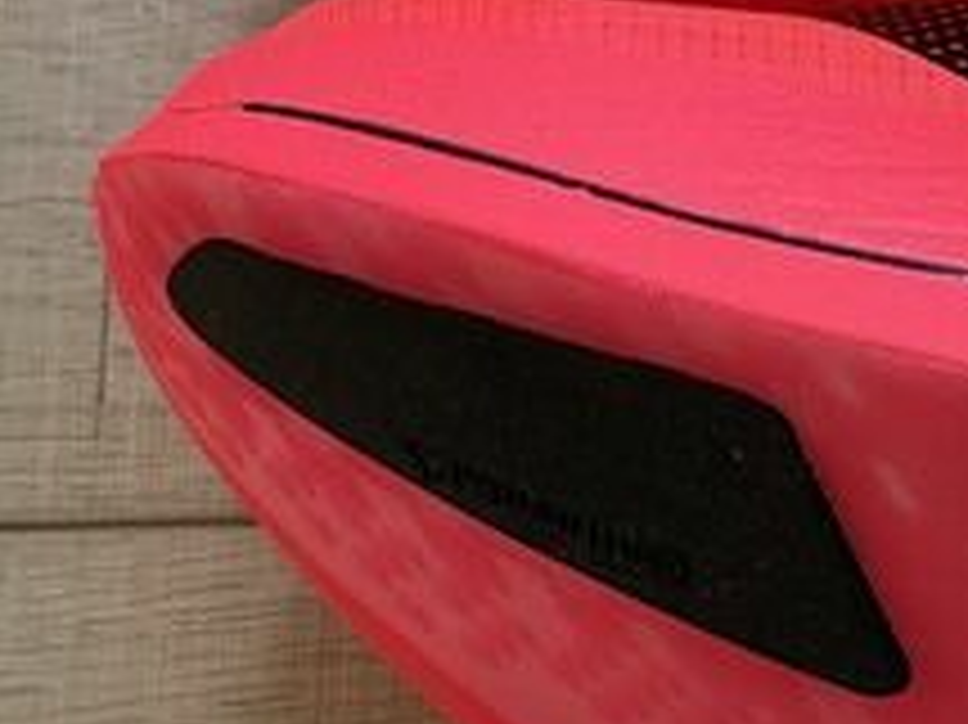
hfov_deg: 10.8
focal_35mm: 174
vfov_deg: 8.5
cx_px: 1603
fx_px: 4863
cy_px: -65
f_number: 1.8
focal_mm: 6.93
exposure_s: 1/60
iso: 250
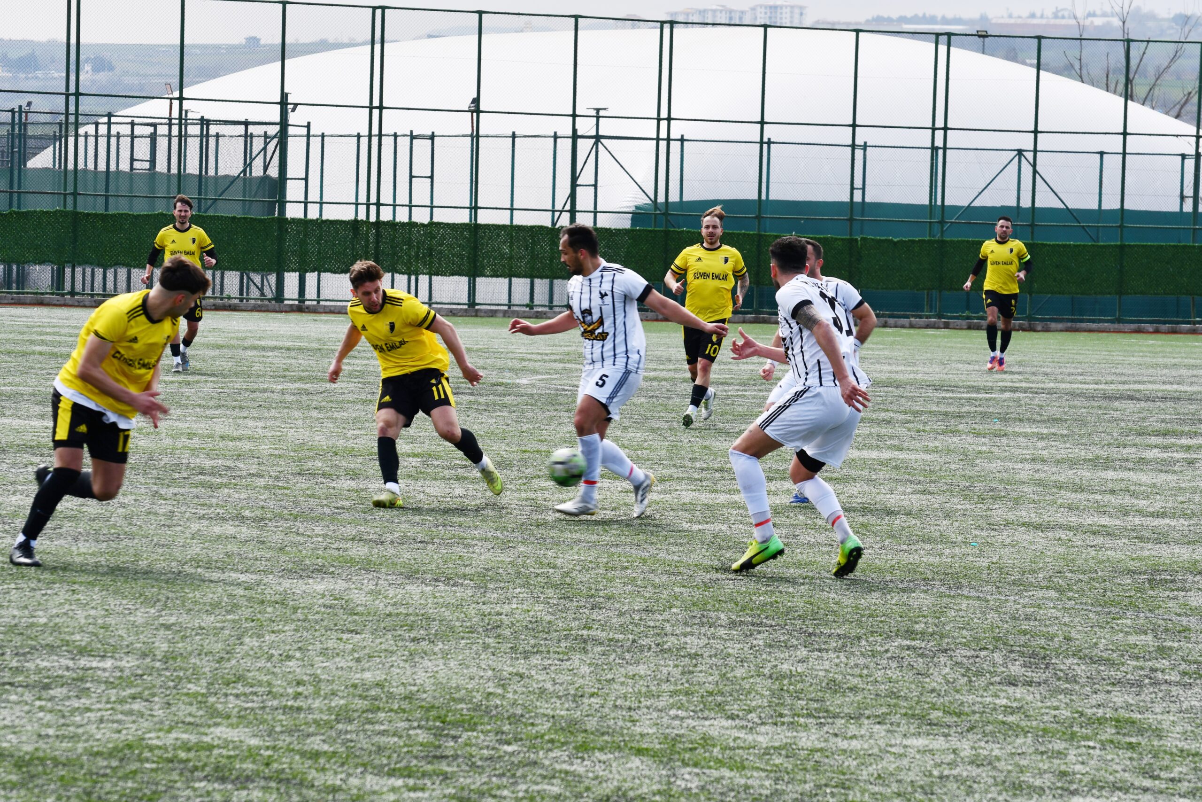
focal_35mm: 187
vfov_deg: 7.3
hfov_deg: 11.0
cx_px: 601
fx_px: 6244
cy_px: 401
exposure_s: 1/250
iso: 110
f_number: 8
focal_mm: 125
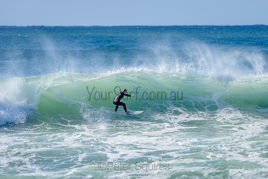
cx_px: 136
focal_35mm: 513
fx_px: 3822
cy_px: 89
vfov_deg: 2.7
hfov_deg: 4.0
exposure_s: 1/2000
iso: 200
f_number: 5.6
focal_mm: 500
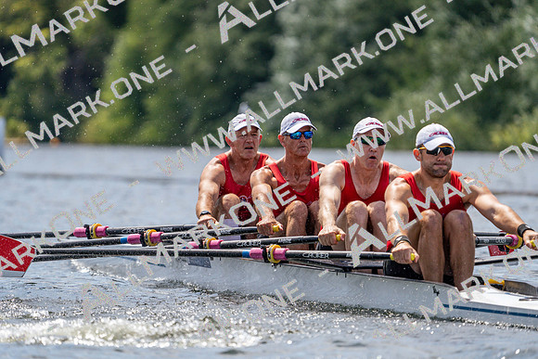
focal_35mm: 422
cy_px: 180
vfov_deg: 3.3
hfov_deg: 4.9
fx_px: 6308
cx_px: 269
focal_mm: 422
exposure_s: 1/2000
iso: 400
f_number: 6.3
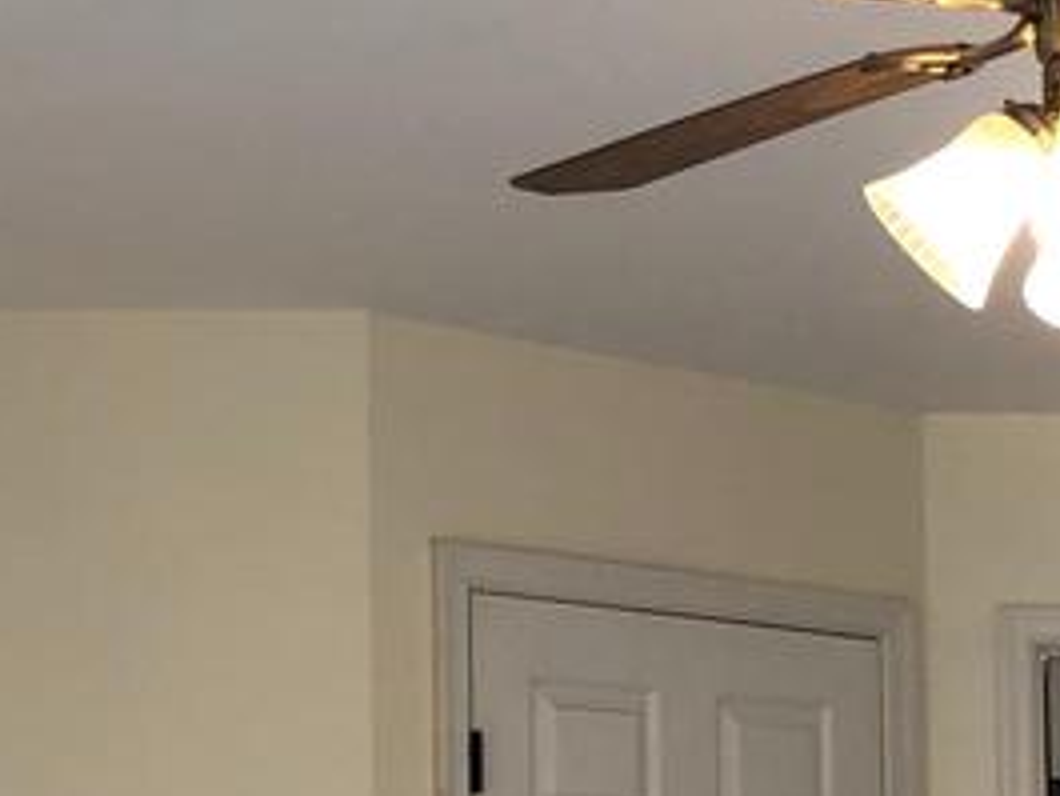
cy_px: 1012
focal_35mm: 108
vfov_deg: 13.3
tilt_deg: +0.2
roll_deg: -1.3
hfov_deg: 17.4
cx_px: 1260
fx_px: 3309
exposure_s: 1/120
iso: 50
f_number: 1.8
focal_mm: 3.99
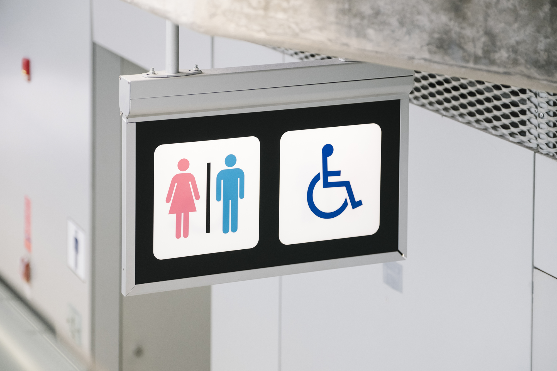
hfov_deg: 24.5
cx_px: 278
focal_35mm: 83
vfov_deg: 16.5
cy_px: 186
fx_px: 1284
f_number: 2.8
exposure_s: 1/80
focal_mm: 55
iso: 500
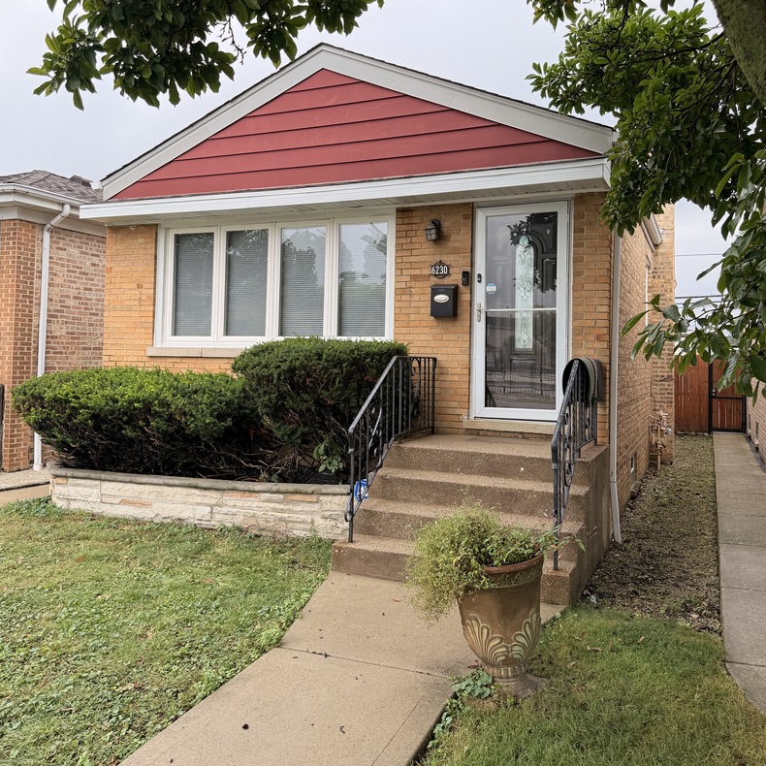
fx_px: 726
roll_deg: -1.2
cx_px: 385
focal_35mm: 29
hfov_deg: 55.6
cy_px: 335
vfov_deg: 55.5
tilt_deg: +3.1
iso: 100
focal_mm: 6.76
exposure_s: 1/1727
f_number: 1.78
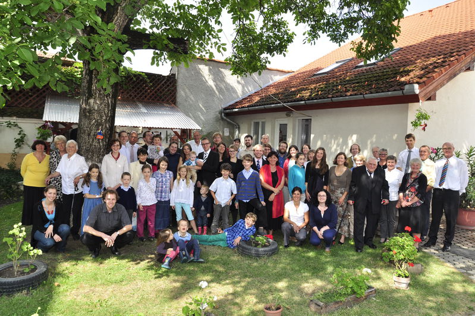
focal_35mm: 26
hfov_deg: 70.5
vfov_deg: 50.3
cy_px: 158
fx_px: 336
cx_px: 238
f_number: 6.3
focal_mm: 17
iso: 200
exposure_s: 1/200
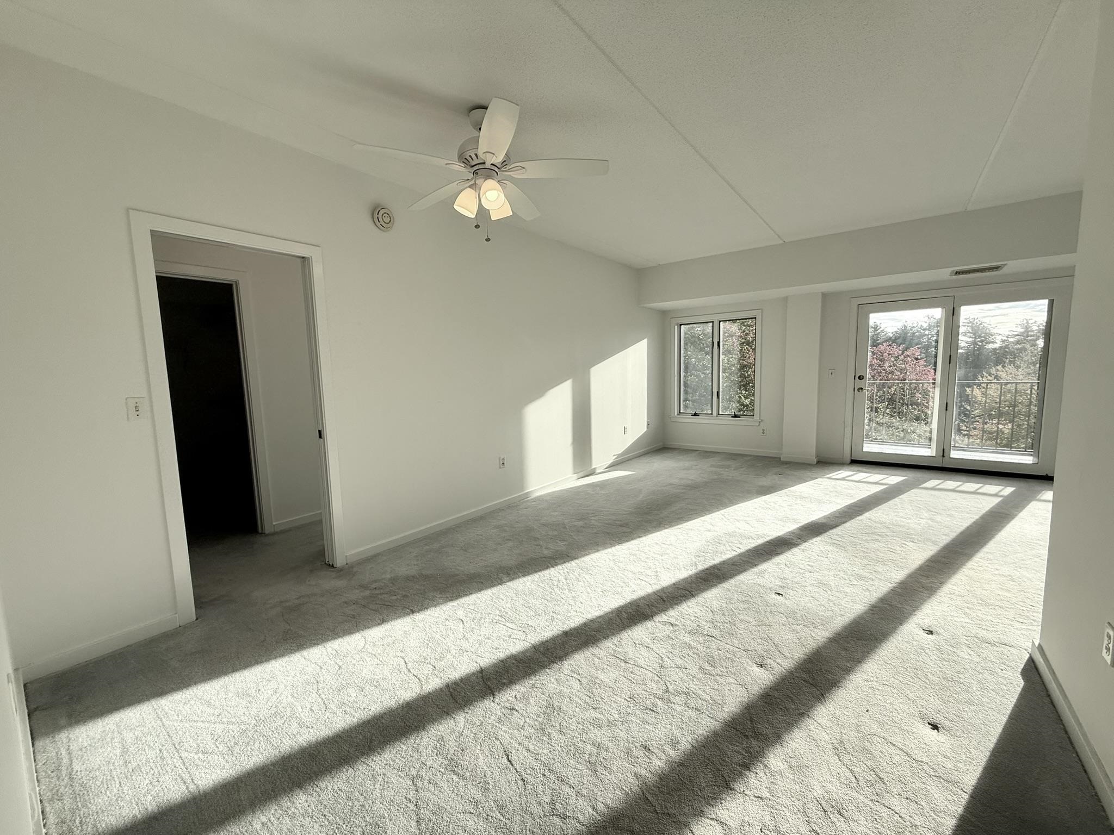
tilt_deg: -5.3
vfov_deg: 85.7
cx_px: 557
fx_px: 451
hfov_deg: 102.1
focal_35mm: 14
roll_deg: +1.2
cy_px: 418
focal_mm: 2.22
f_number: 2.2
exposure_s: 1/613
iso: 50
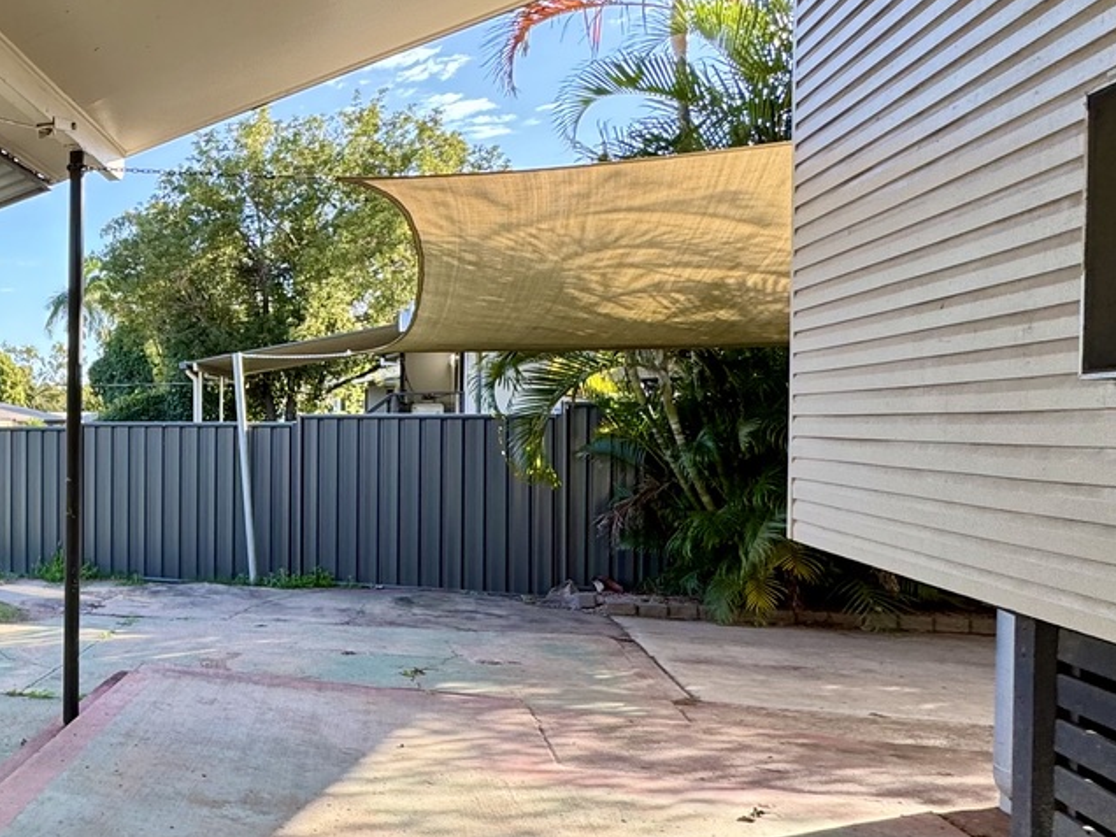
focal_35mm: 33
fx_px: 1064
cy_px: 440
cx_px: -105
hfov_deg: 43.3
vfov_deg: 42.9
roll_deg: +0.6
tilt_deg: -1.6
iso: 40
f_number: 2.2
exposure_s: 1/187
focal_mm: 2.22
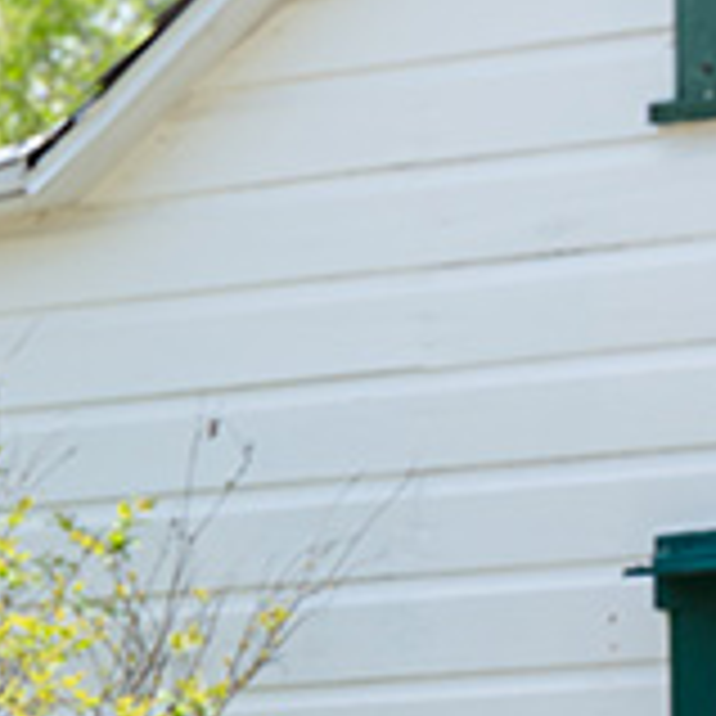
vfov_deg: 5.7
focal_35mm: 297
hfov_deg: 5.9
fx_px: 6950
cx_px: -104
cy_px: 1680
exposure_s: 1/640
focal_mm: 49
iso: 100
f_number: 4.5
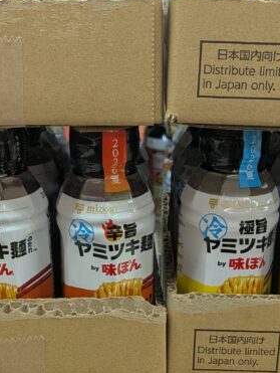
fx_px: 743
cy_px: 246
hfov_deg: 21.3
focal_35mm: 69
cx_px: 128
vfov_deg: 28.0
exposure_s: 1/100
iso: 85
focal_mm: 5.43
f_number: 1.89
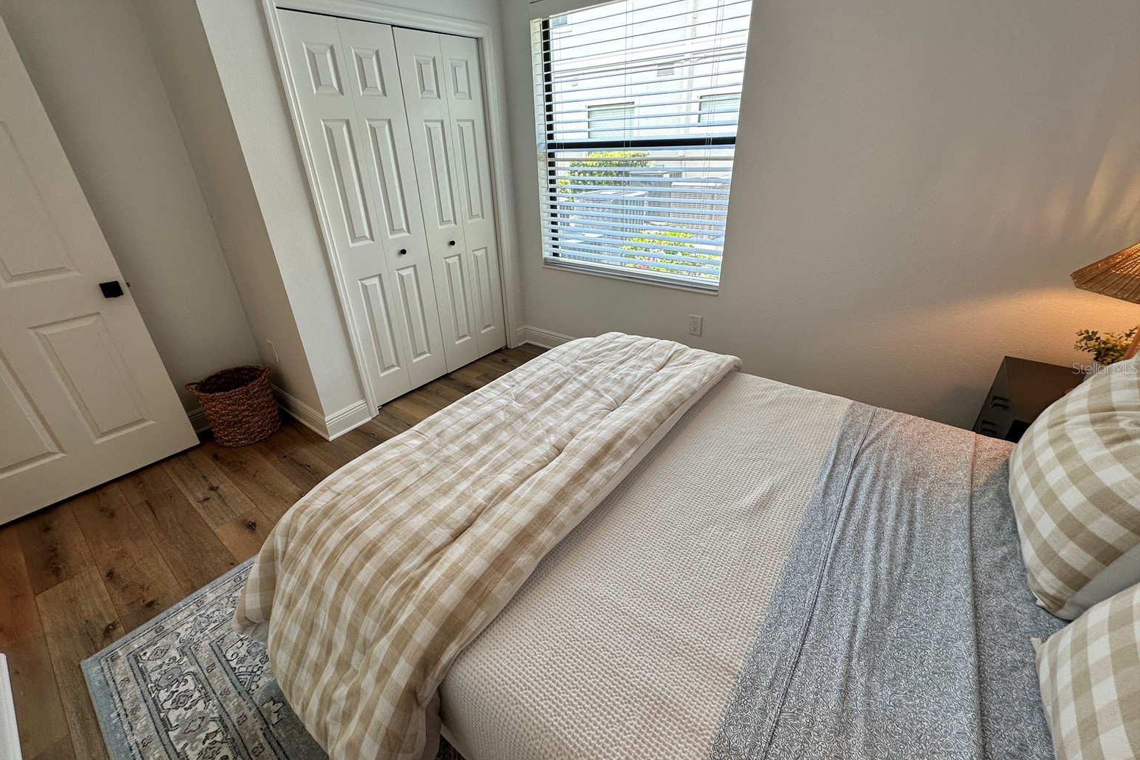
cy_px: 368
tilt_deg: -26.1
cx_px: 554
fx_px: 475
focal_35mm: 15
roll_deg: +2.8
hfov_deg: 100.4
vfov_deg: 77.3
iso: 64
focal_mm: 2.22
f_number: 2.2
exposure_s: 1/120
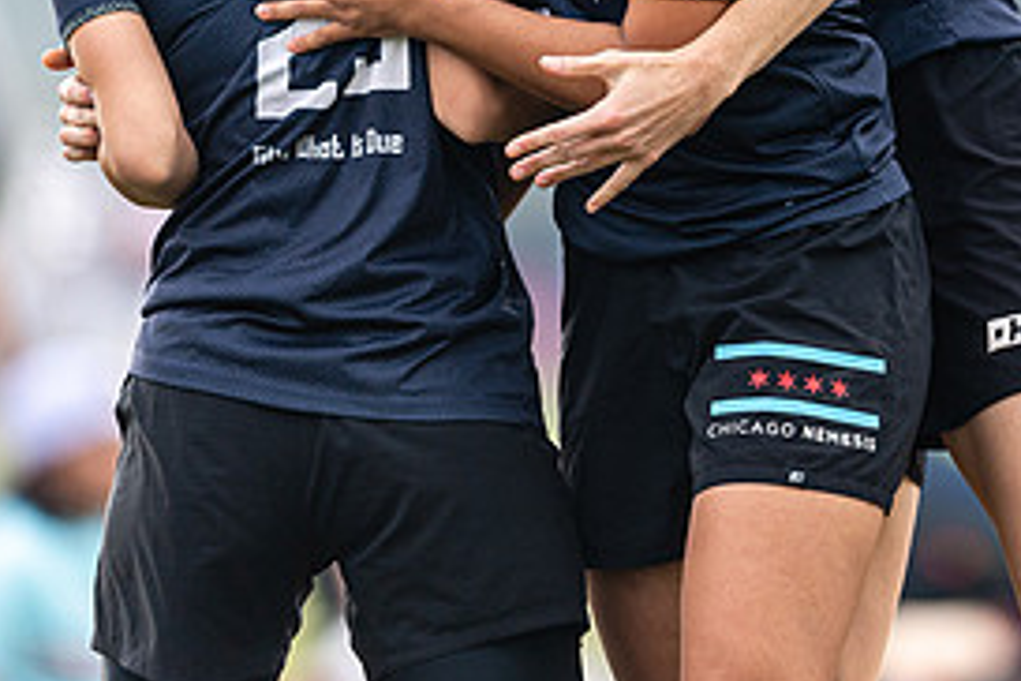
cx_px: 993
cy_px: -215
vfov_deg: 1.2
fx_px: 33662
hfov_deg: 1.7
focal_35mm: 1187
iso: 200
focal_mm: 400
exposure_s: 1/1250
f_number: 2.8
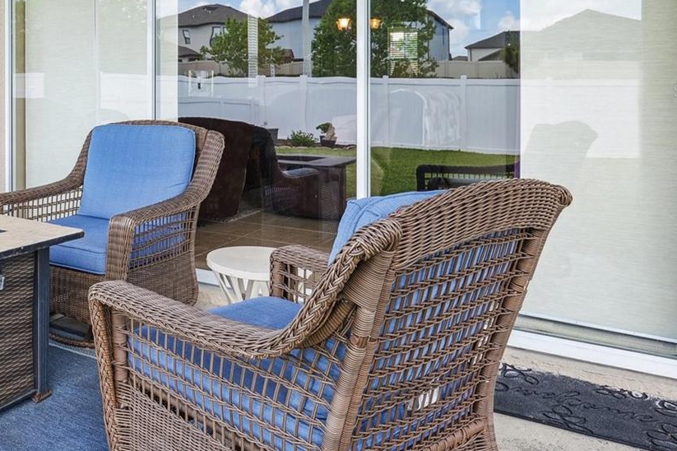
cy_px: 91
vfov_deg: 36.5
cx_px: 89
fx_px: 658
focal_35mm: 35
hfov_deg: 49.5
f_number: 8
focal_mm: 18
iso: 400
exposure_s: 1/60
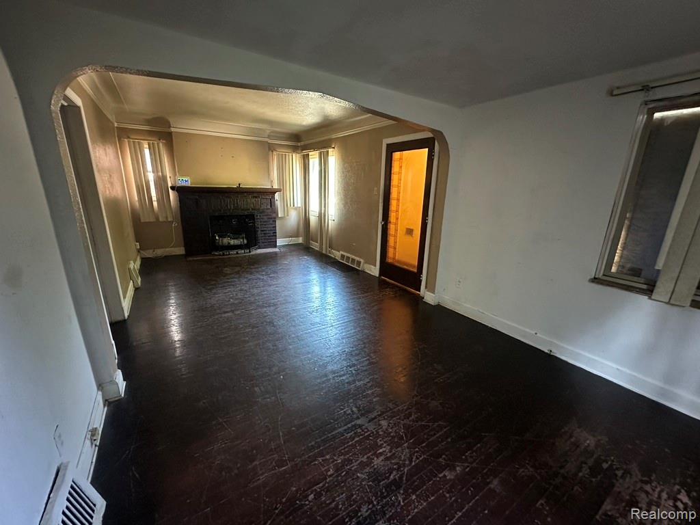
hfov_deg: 102.1
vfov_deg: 85.7
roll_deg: -2.0
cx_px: 350
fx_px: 283
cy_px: 262
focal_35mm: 14
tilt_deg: -15.1
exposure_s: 1/45
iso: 1250
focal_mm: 2.22
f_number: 2.2
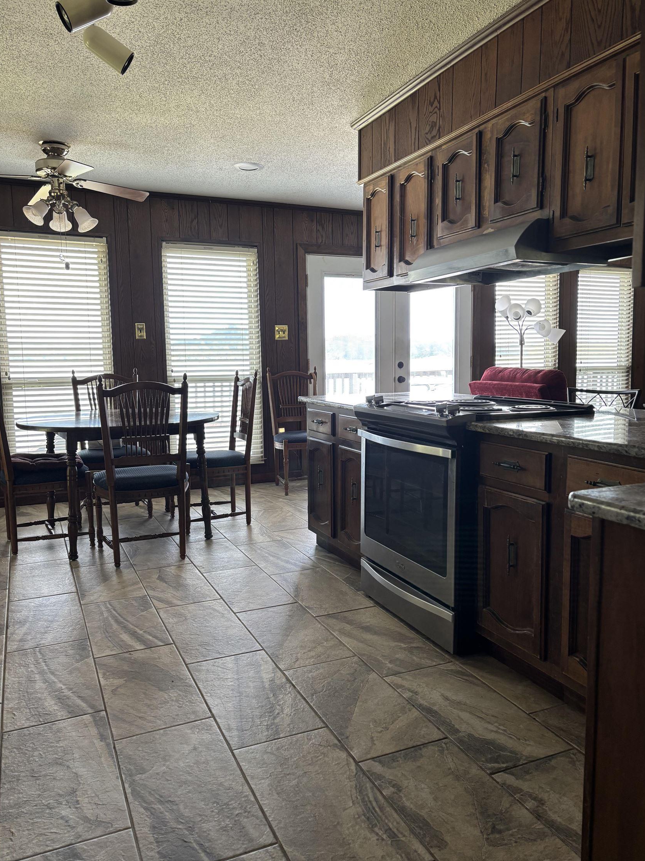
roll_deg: +0.0
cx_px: 327
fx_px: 671
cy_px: 428
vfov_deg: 65.3
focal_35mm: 27
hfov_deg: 51.3
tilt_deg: -6.8
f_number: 1.6
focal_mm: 5.96
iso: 125
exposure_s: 1/79
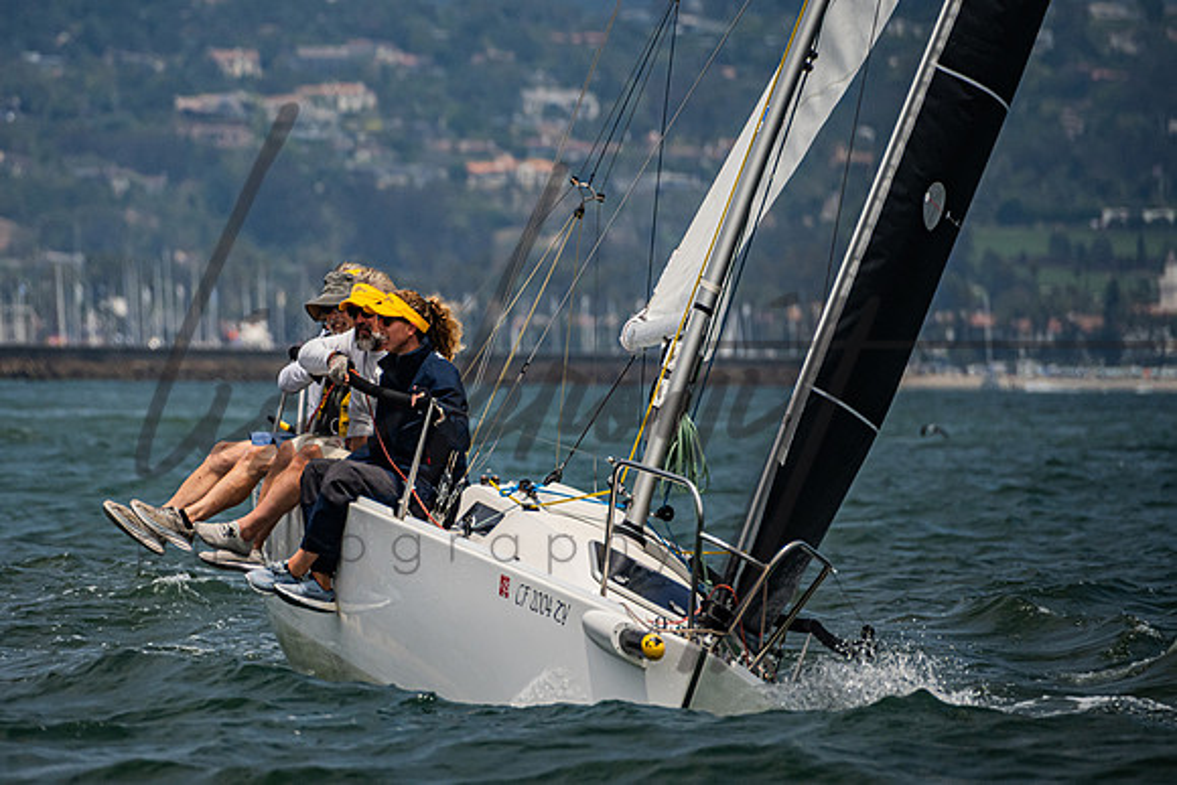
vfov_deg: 2.5
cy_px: 259
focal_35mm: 550
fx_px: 17980
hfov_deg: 3.7
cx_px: 386
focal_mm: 400
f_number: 8
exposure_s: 1/4000
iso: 500
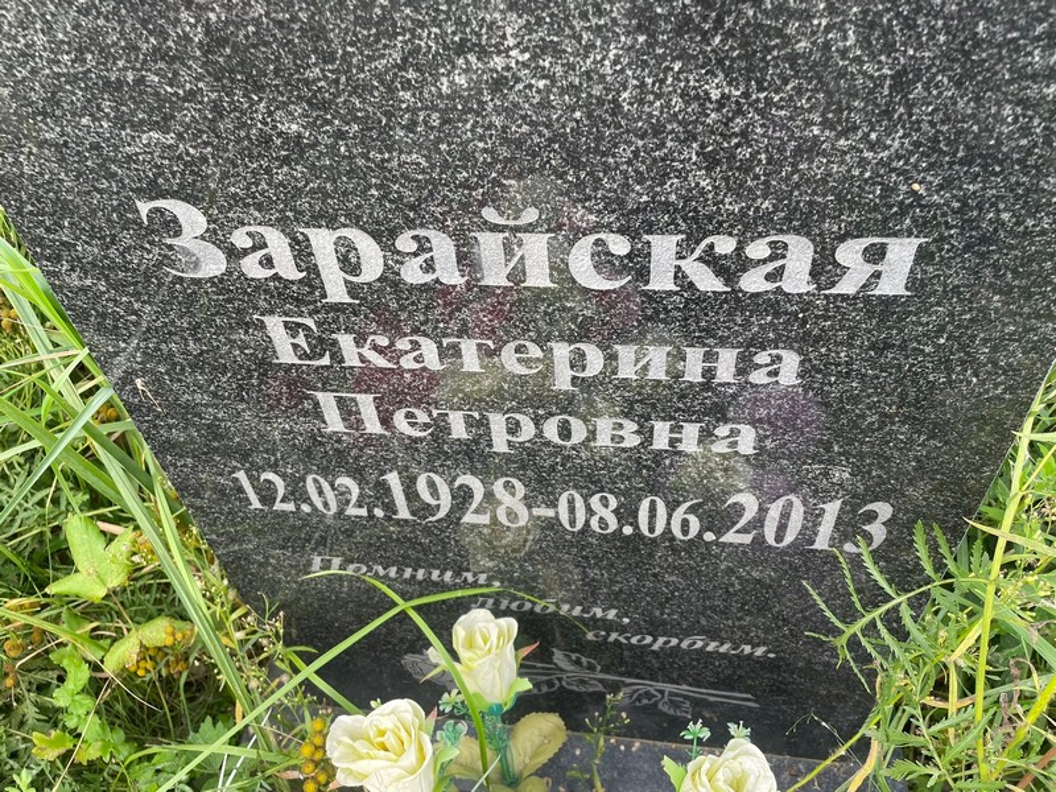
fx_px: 793
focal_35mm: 26
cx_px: 528
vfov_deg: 53.1
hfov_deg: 67.3
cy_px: 396
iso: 40
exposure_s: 1/121
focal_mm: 4.2
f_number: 1.6
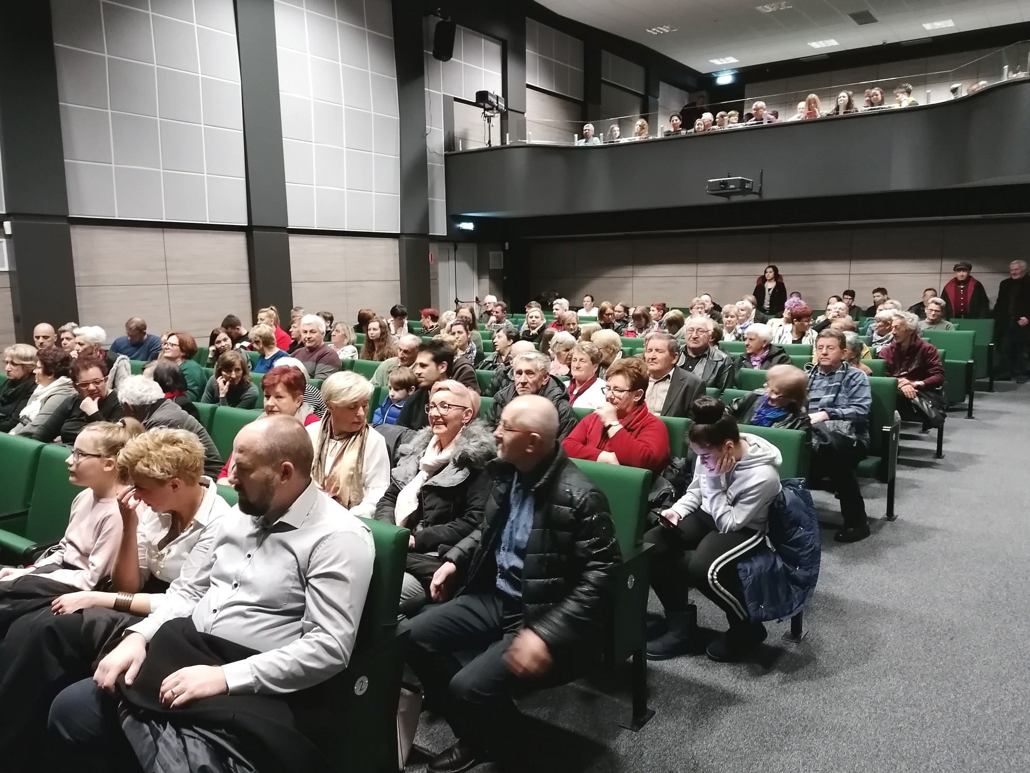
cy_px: 393
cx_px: 507
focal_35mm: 28
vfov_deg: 49.7
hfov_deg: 63.4
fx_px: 833
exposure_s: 1/16.7
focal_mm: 4.75
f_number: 1.8
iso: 640
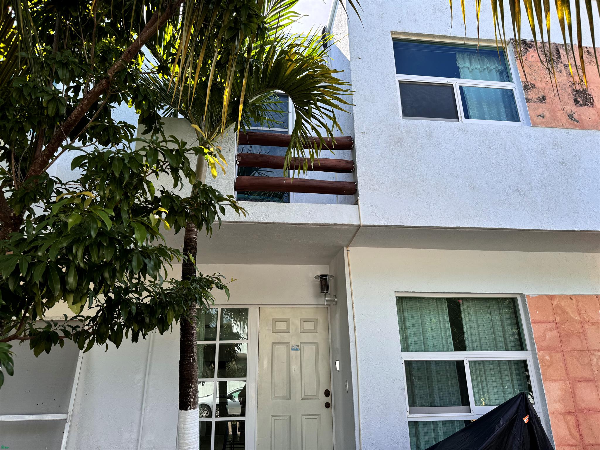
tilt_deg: +20.3
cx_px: 300
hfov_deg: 71.6
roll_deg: +1.1
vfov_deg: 56.8
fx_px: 416
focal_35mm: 24
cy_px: 225
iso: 80
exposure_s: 1/1285
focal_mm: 6.86
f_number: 1.78
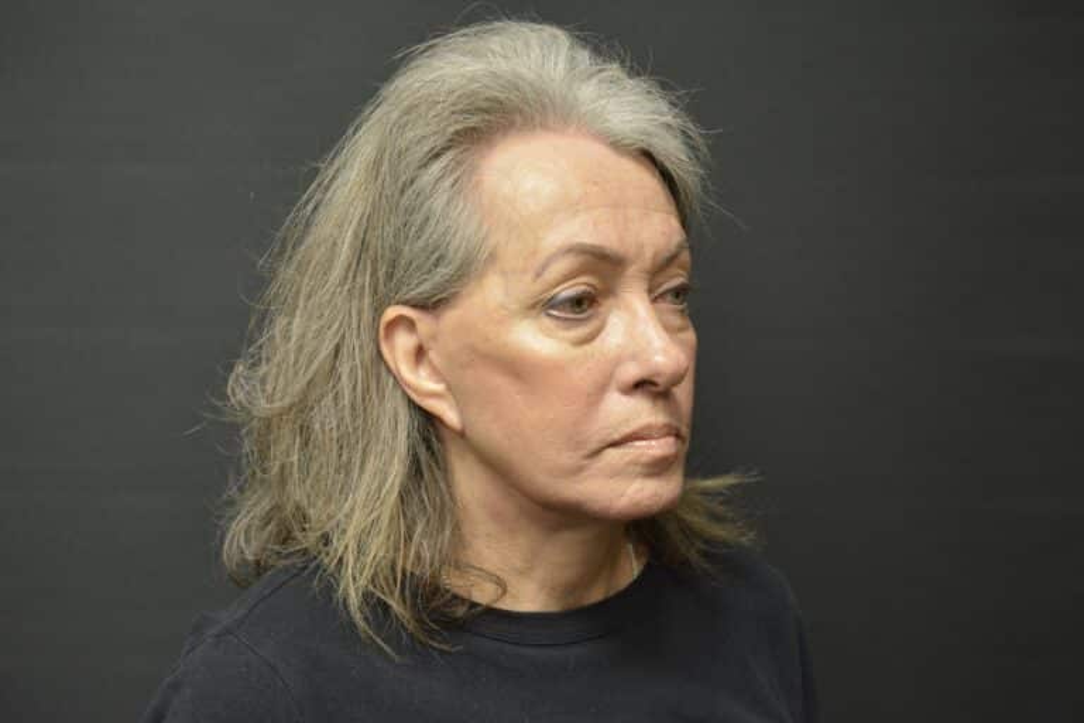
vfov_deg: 22.6
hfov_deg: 33.4
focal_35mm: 60
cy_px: 362
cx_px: 542
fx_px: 1807
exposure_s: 1/60
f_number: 5
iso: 800
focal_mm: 40
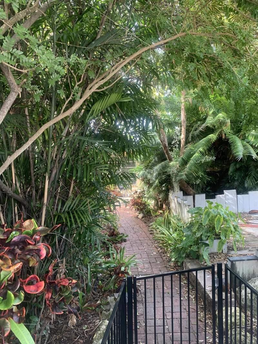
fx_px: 258
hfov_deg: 53.1
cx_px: 129
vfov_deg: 67.3
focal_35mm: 26
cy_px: 172
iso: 100
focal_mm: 4.25
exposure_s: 1/103
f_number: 1.8
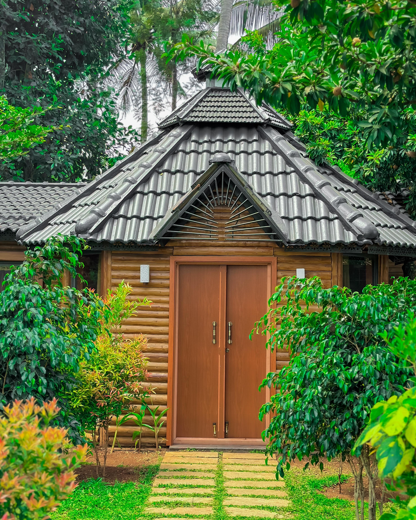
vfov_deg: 36.6
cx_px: 210
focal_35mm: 51
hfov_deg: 29.7
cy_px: 279
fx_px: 785
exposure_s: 1/380
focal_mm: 6.86
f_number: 1.8
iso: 80
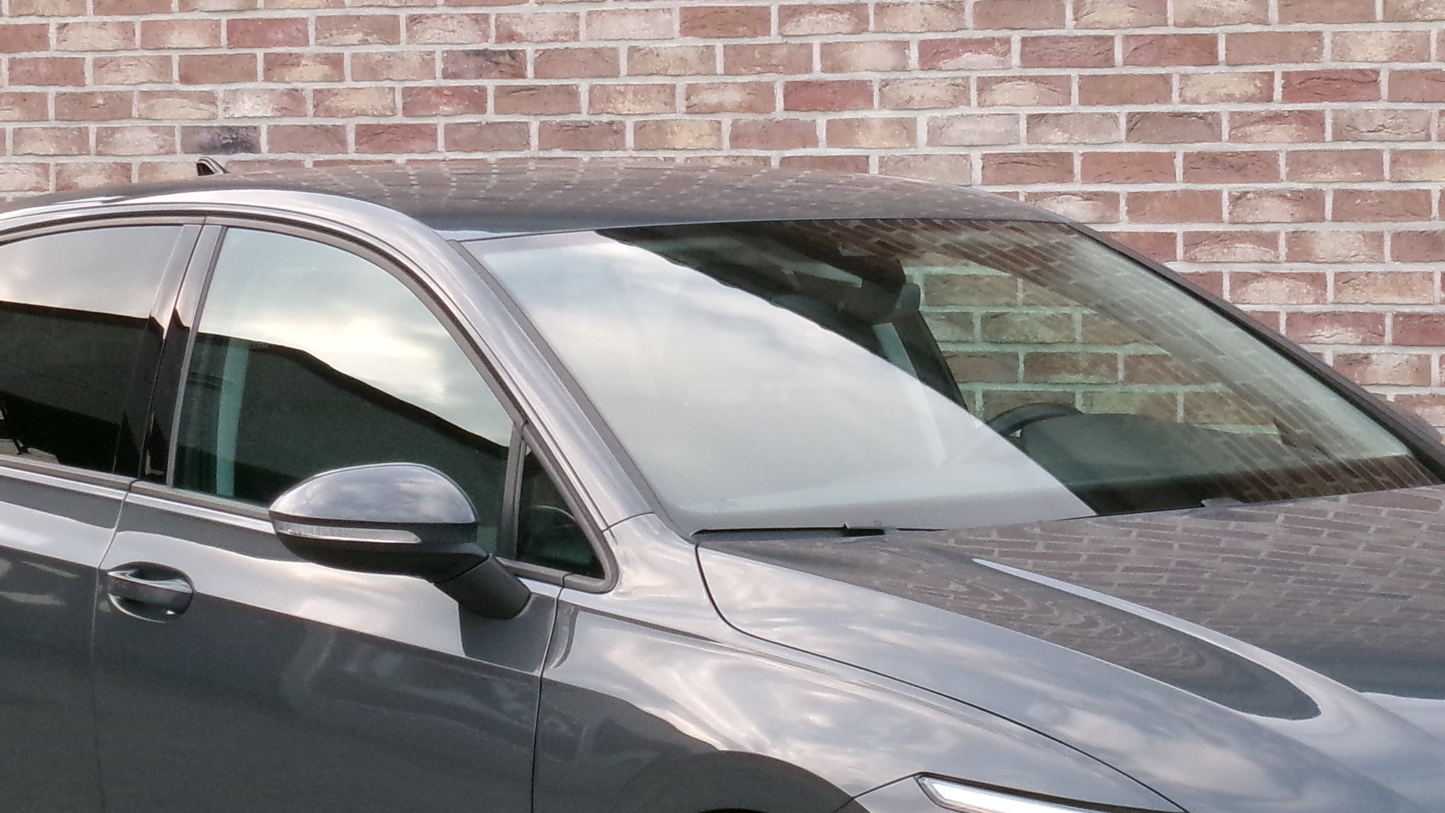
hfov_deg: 17.4
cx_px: 898
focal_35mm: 123
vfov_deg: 9.8
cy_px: 551
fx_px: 4713
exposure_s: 1/125
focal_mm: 11.5
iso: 432
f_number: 5.2
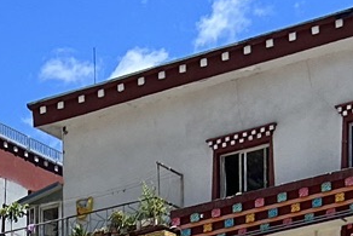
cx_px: -154
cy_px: 755
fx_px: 1815
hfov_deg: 10.8
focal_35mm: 185
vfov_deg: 6.6
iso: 50
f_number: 1.5
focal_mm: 5.7
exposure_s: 1/4831
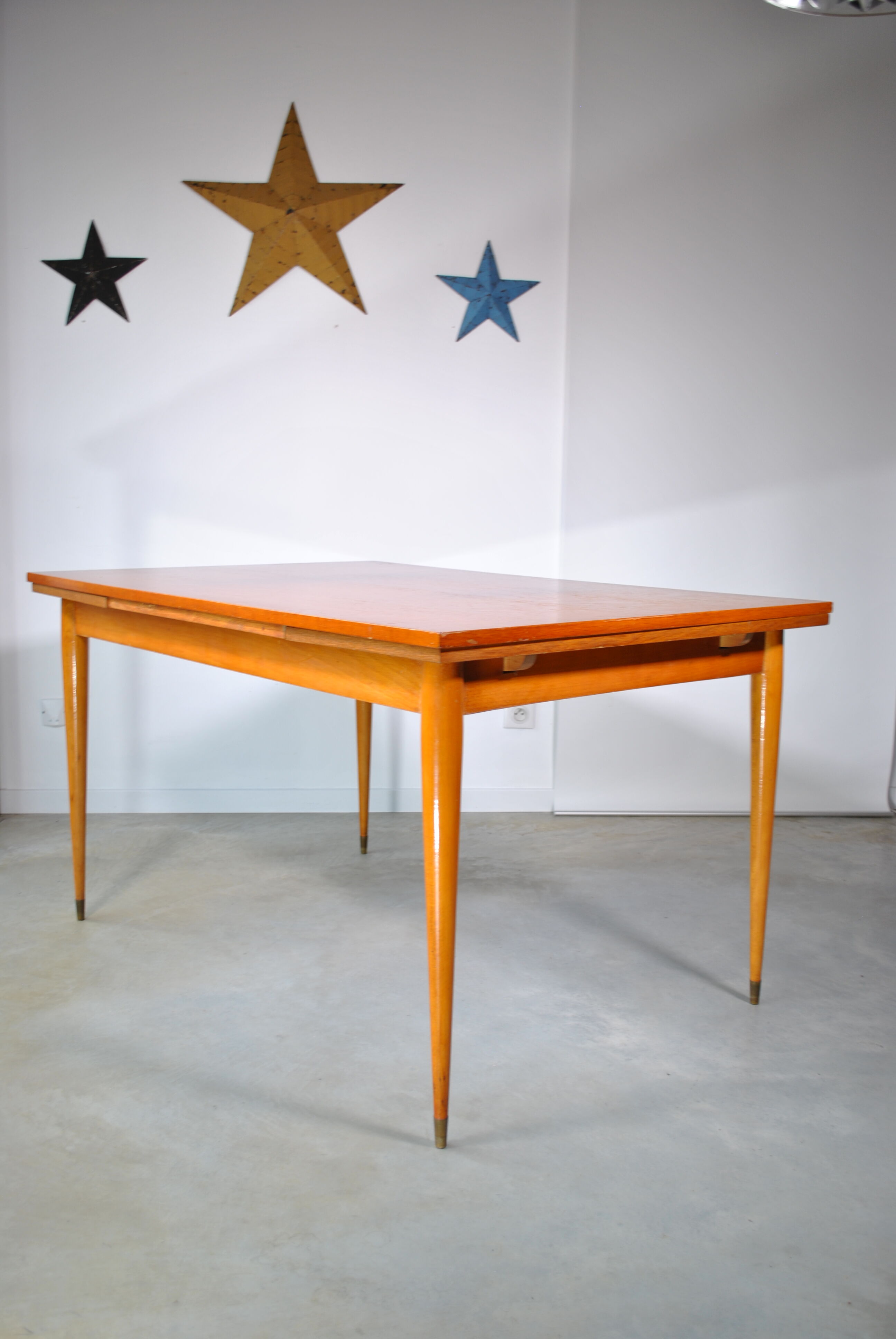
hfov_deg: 40.1
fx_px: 1228
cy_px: 670
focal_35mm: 33
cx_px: 448
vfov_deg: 57.2
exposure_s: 1/15
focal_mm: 22
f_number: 4
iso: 100
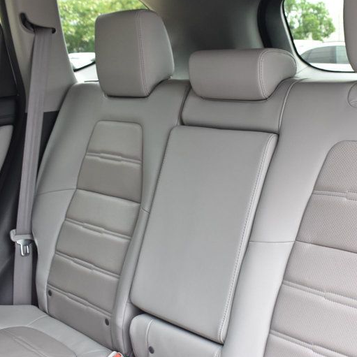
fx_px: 537
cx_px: 268
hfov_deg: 36.0
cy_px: 177
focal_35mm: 46
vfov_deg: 36.8
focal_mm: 18
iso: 560
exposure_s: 1/125
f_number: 5.6
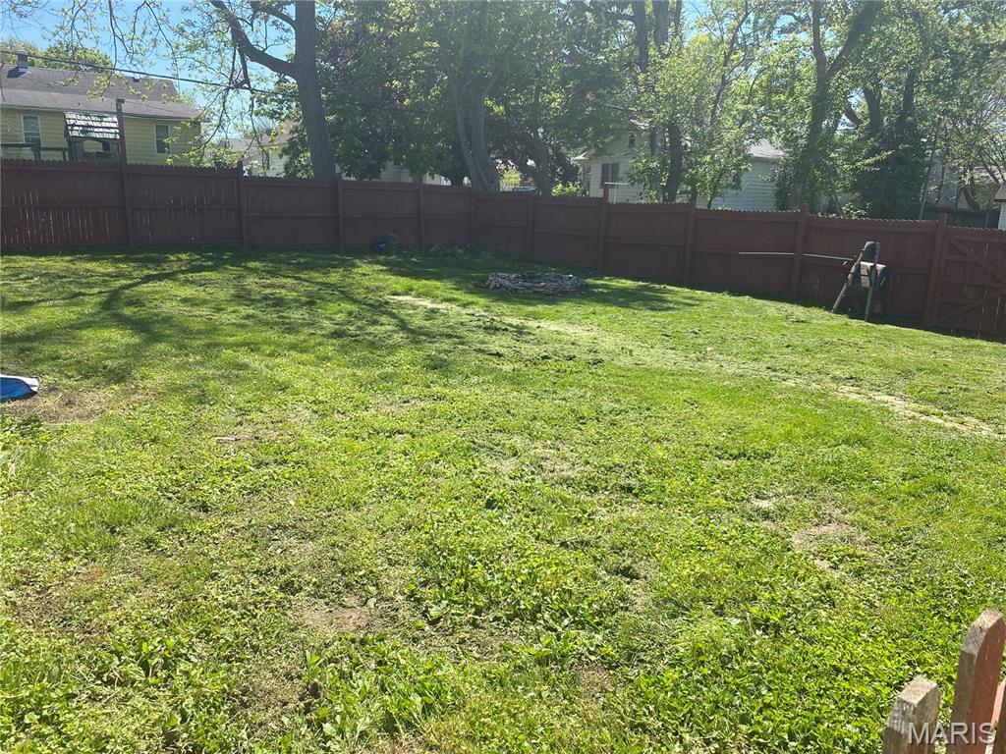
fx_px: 756
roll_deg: -0.3
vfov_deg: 53.1
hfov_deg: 67.3
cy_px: 377
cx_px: 503
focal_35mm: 26
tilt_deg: -13.0
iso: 32
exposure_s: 1/1464
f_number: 1.8
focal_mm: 4.25
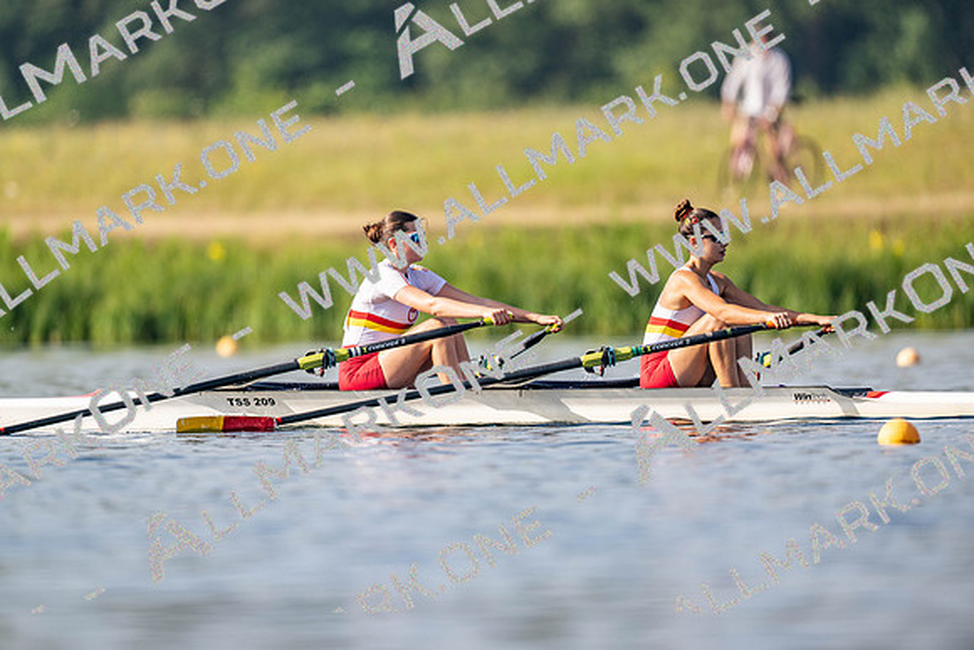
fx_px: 16236
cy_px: 325
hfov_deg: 3.4
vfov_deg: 2.3
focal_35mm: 600
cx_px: 487
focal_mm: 600
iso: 180
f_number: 4
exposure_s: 1/2500
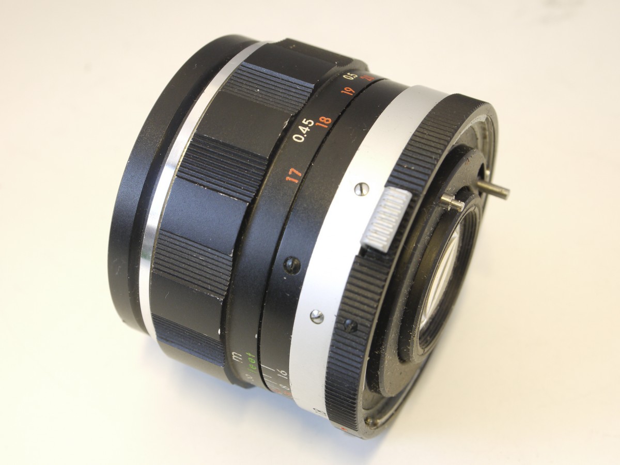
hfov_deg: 29.4
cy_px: 232
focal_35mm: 66
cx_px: 310
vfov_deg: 22.3
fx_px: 1182
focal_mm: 33
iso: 400
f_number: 8
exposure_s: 1/8
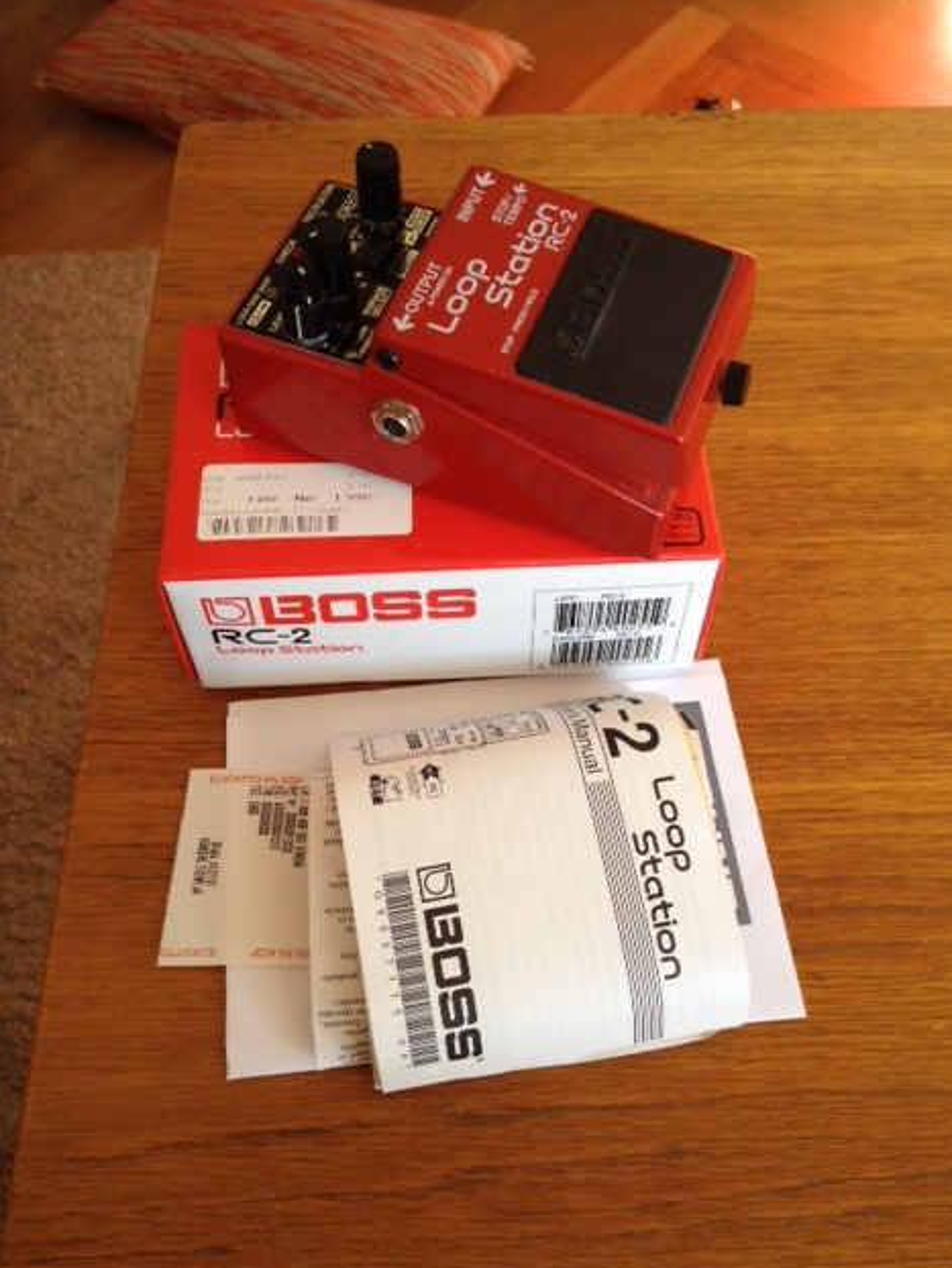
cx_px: 487
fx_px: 1319
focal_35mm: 36
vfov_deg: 51.3
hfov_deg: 39.7
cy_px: 646
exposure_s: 1/40
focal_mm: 4.28
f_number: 2.4
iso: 50
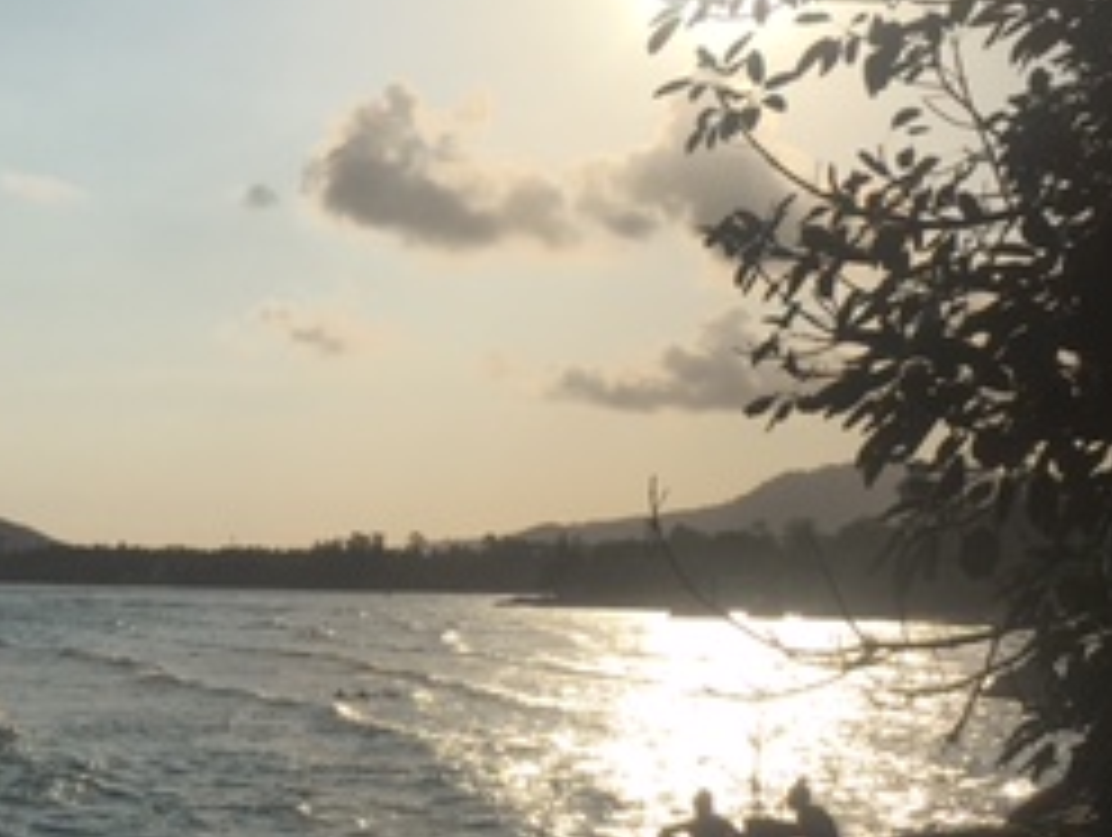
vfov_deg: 19.7
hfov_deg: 25.5
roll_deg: -0.8
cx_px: 239
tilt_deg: +2.8
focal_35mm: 75
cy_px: 432
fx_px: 2413
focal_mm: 4.15
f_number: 2.2
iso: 25
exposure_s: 1/12821
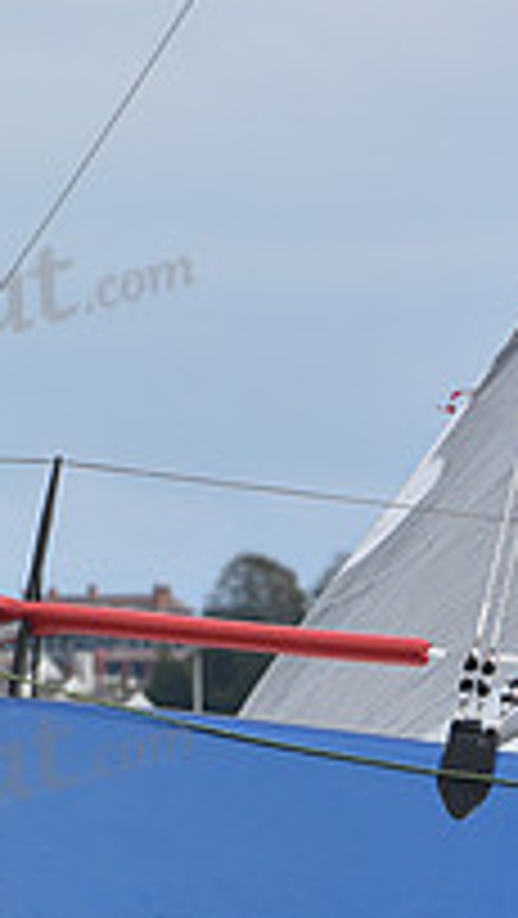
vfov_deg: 4.4
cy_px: 632
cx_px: -671
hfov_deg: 2.5
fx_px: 11994
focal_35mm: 492
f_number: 8
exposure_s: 1/1000
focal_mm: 165
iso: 320
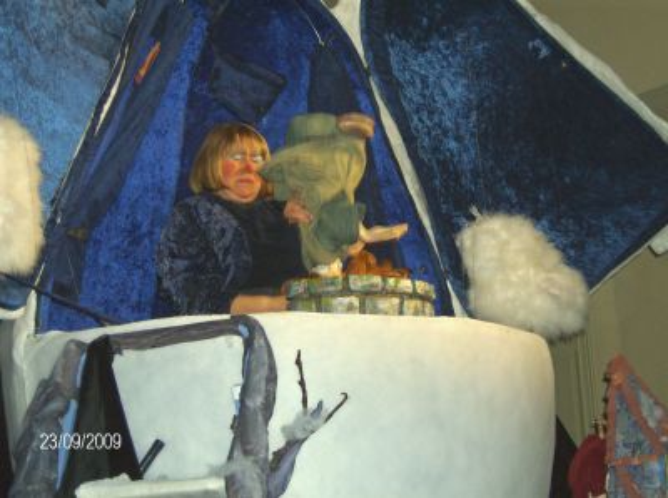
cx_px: 334
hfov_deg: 27.8
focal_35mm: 70
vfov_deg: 20.9
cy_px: 249
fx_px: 1348
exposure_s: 1/91.3
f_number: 3.7
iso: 200
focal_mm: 11.6
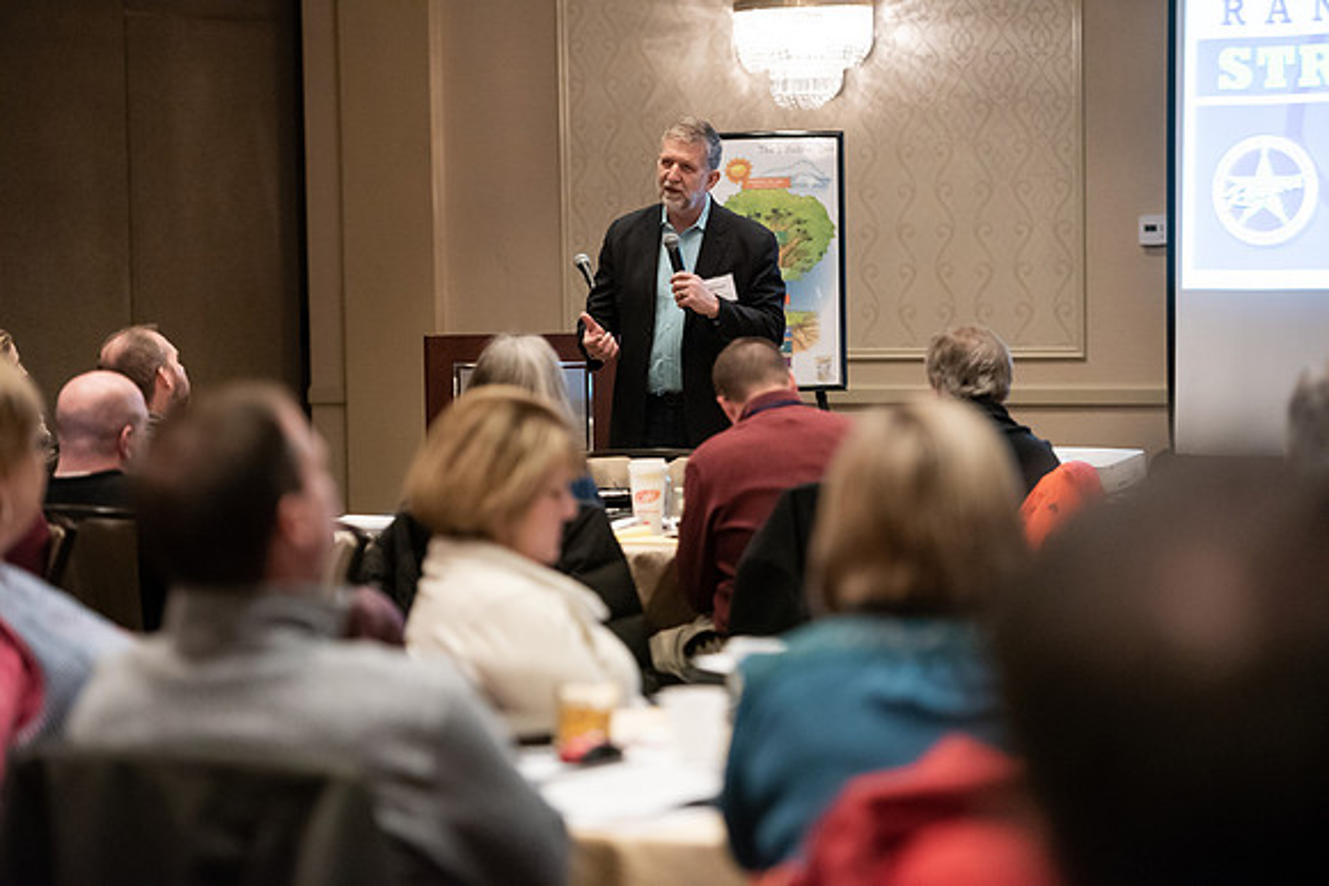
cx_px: 664
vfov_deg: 11.8
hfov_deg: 17.6
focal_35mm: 116
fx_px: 4283
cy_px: 443
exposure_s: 1/200
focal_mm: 116
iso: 5000
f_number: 2.8
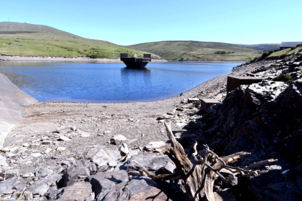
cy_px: 100
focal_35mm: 18
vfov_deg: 67.3
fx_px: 151
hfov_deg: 90.1
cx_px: 151
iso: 1000
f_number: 13
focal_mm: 12
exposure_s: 1/640
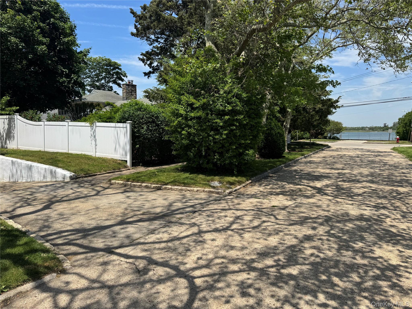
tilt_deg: -5.5
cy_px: 154
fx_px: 286
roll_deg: +0.2
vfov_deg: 56.8
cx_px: 206
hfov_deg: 71.6
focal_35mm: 24
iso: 80
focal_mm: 6.76
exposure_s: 1/4310
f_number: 1.78
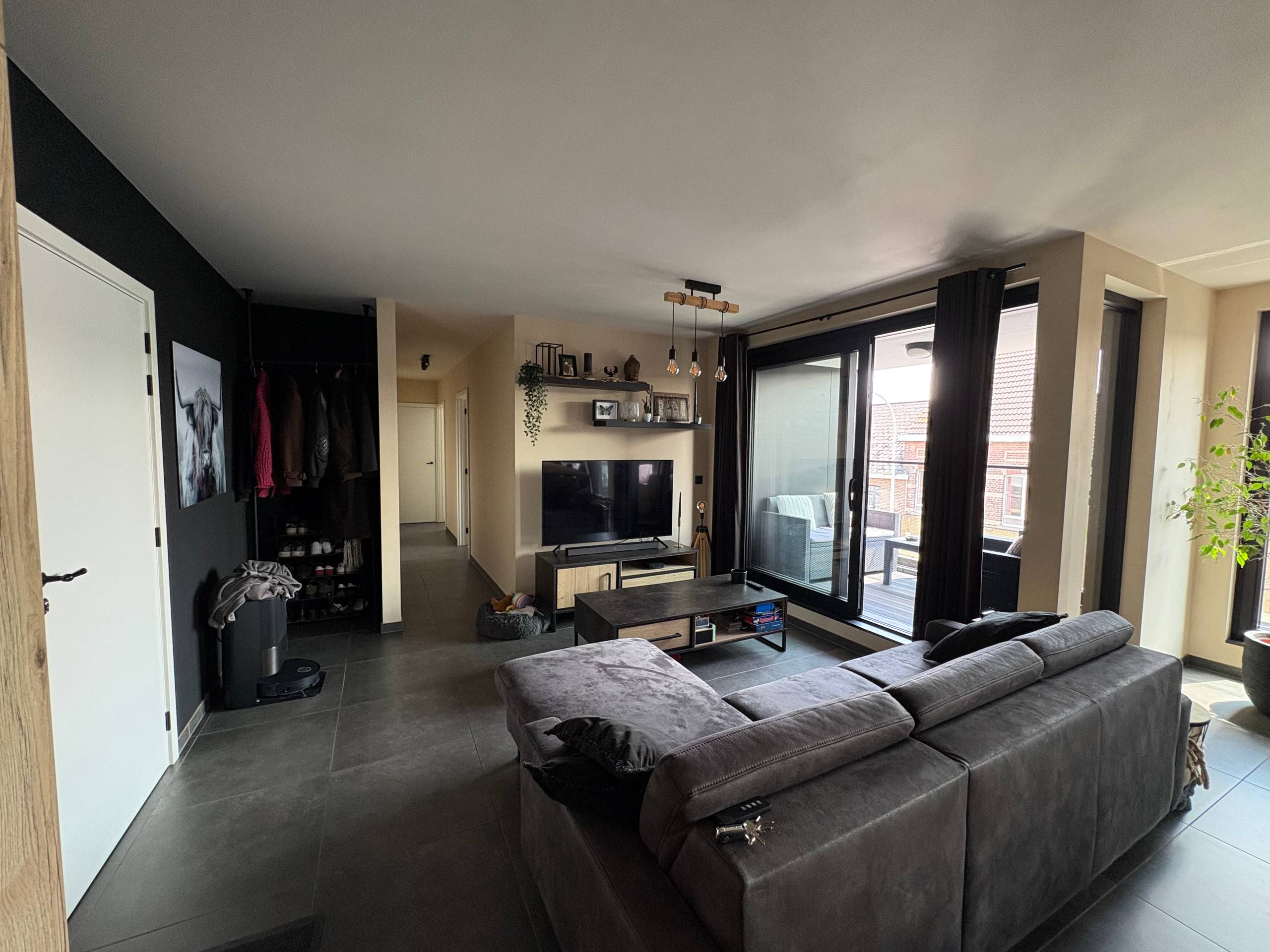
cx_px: 635
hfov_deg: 102.1
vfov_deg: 85.7
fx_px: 514
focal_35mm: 14
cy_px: 476
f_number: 2.2
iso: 250
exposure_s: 1/60
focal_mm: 2.22
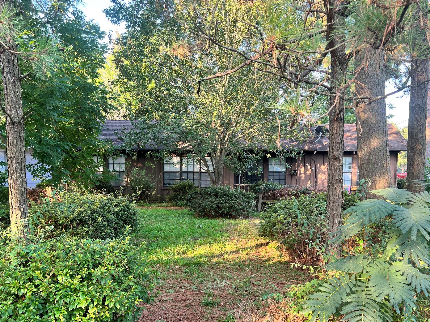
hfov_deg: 67.3
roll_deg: -0.4
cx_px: 215
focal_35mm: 26
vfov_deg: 53.0
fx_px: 323
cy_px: 161
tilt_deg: -5.8
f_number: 1.5
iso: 80
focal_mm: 5.7
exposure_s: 1/121
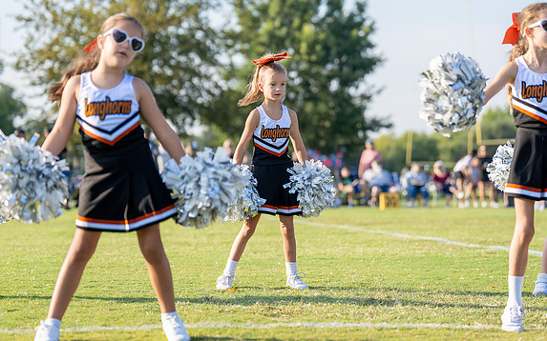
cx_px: 264
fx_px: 1833
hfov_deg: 17.0
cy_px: 132
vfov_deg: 10.6
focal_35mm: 123
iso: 320
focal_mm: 101
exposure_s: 1/3200
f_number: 2.8
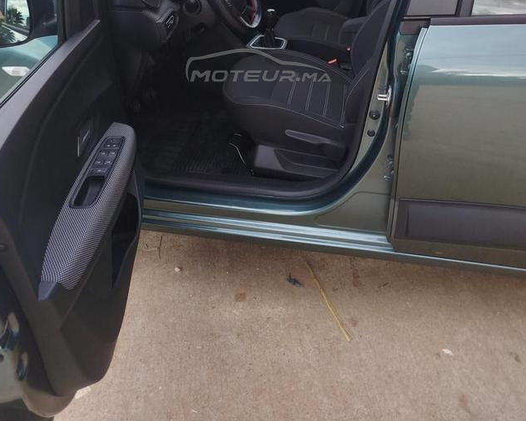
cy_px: 65
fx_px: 498
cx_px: 258
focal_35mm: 32
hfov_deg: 55.7
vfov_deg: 43.0
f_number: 1.7
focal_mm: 5.31
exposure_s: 1/197
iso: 50
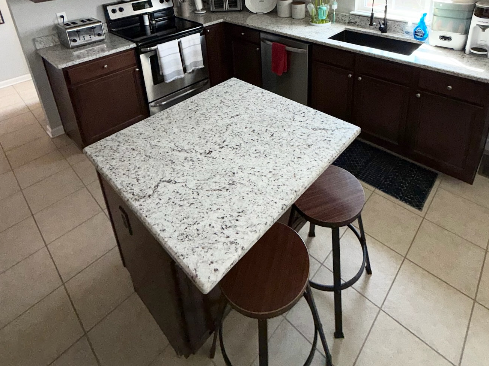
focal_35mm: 22
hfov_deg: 76.2
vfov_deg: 54.2
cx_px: 267
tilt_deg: -17.6
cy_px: 44
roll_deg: +3.8
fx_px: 311
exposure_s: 1/122
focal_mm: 2.22
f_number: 2.2
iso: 64
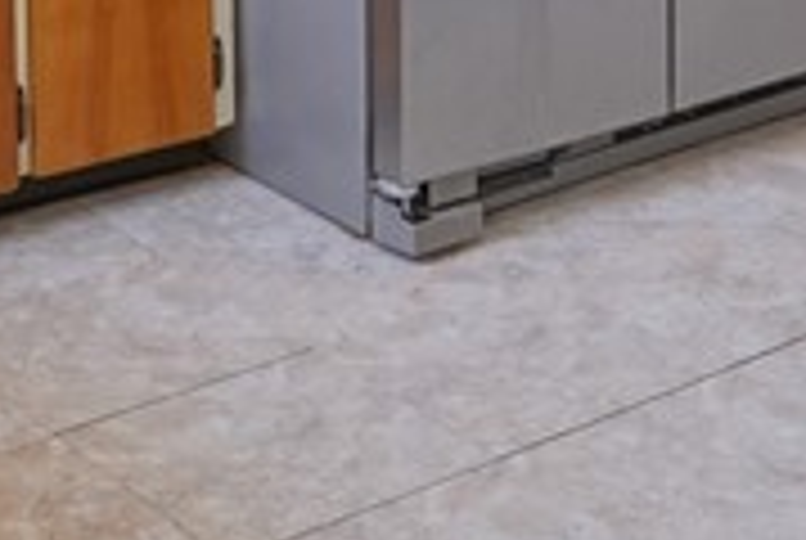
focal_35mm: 109
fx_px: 2444
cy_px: -760
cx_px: 446
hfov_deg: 18.7
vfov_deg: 10.7
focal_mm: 18
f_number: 8
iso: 1600
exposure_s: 1/20
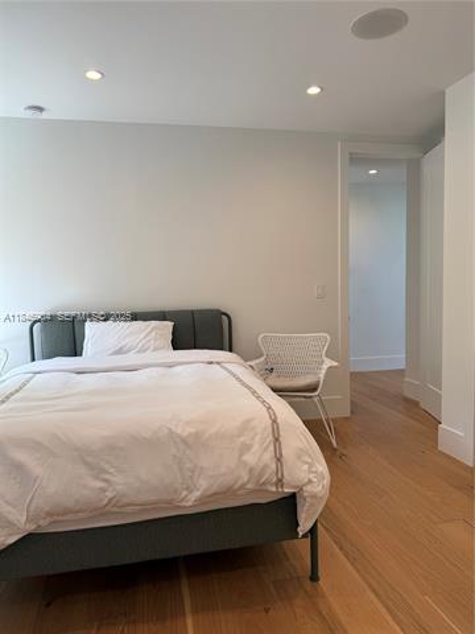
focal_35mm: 24
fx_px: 439
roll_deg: +2.0
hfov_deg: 56.8
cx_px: 238
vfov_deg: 71.6
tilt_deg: -4.0
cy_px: 317
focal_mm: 6.76
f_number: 1.78
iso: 64
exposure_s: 1/175
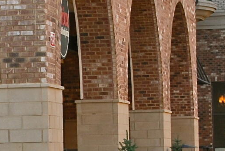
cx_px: 20
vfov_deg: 5.5
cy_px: 76
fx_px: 1577
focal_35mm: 252
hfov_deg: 8.1
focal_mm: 29
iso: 180
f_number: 5.6
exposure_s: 1/125
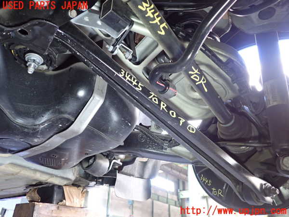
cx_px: 144
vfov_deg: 46.8
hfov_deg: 60.0
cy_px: 108
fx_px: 250
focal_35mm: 30
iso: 500
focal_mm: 5.4
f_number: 2.3
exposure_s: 1/30
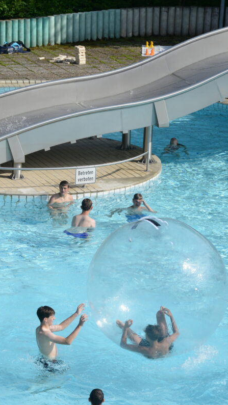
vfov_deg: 13.0
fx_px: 1785
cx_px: 75
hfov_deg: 7.3
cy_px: 202
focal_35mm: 166
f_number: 16
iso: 1000
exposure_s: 1/1000
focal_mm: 105
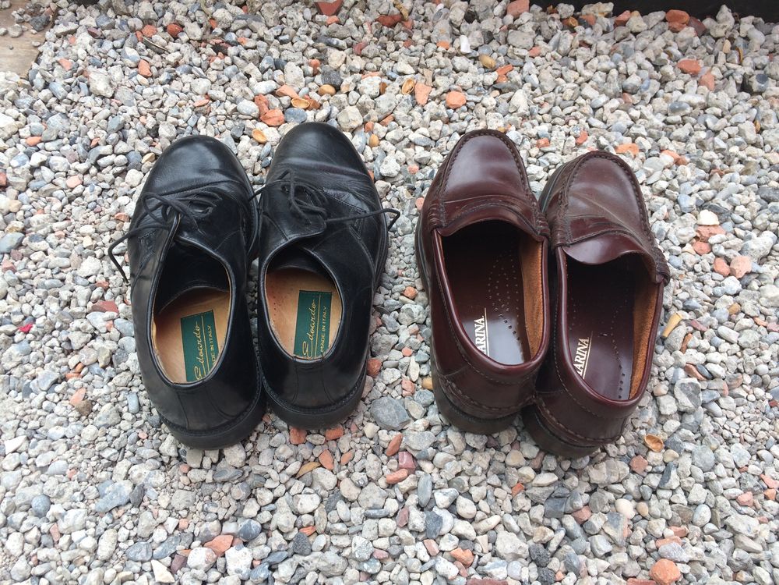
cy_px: 292
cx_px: 390
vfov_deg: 48.2
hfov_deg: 61.7
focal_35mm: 29
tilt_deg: -61.4
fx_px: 653
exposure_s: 1/127
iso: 32
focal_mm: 4.15
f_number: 2.2
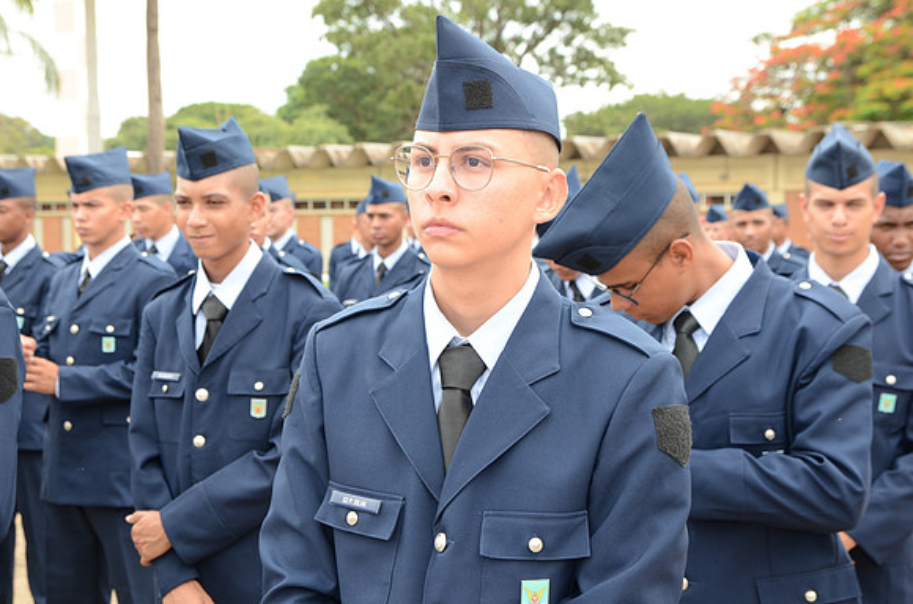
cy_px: 302
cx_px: 456
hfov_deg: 35.1
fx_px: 1442
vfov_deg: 23.7
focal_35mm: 57
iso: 320
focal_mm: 38
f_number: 5.6
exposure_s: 1/250
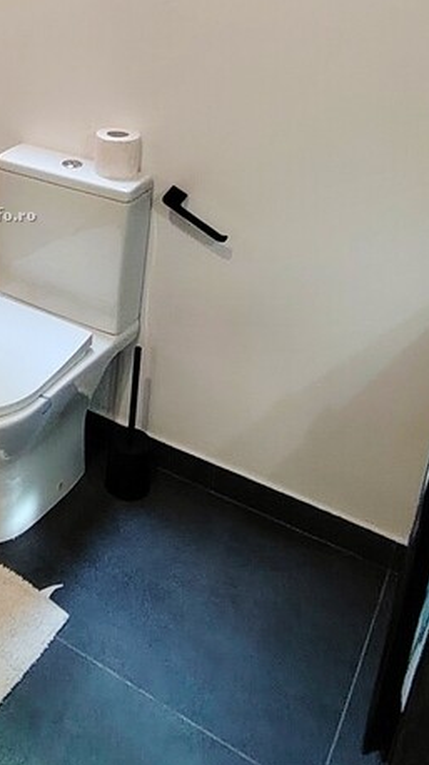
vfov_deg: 49.1
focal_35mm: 39
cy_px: 172
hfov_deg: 27.9
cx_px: -35
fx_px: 790
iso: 266
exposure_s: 1/33.3
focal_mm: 1.42
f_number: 2.2
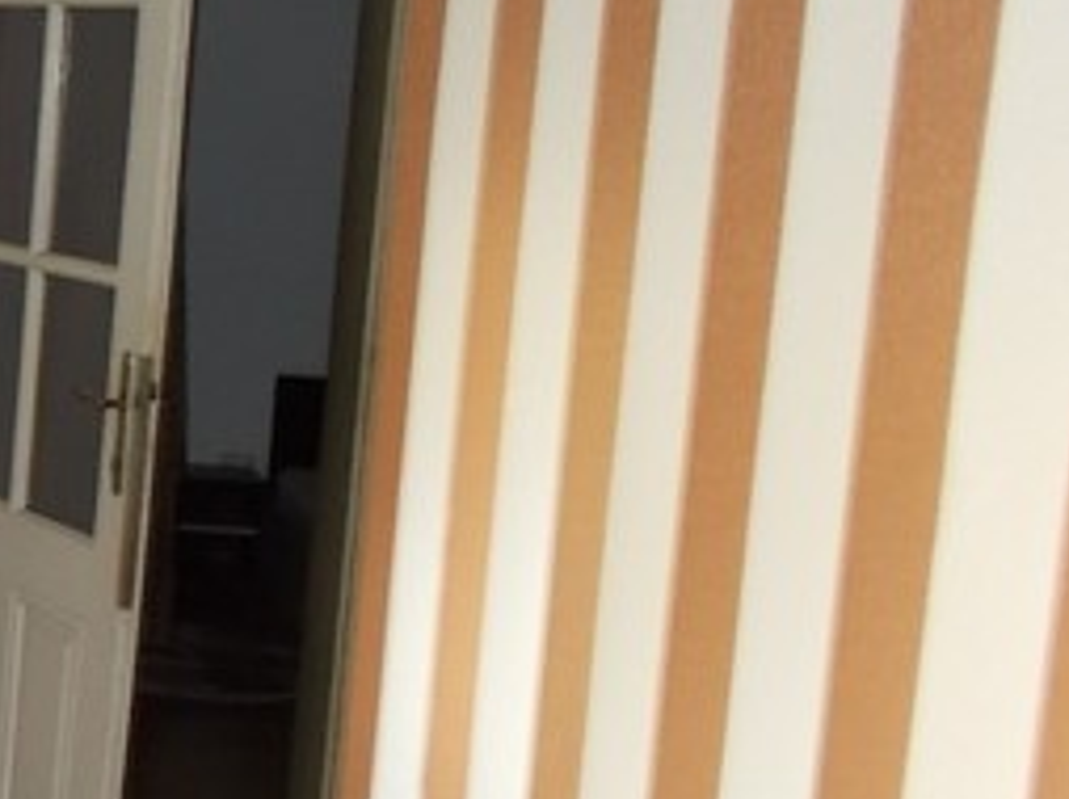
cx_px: -480
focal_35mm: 82
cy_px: 412
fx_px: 2530
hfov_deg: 20.7
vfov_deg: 18.0
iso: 200
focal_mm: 4.6
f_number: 3.2
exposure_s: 1/25
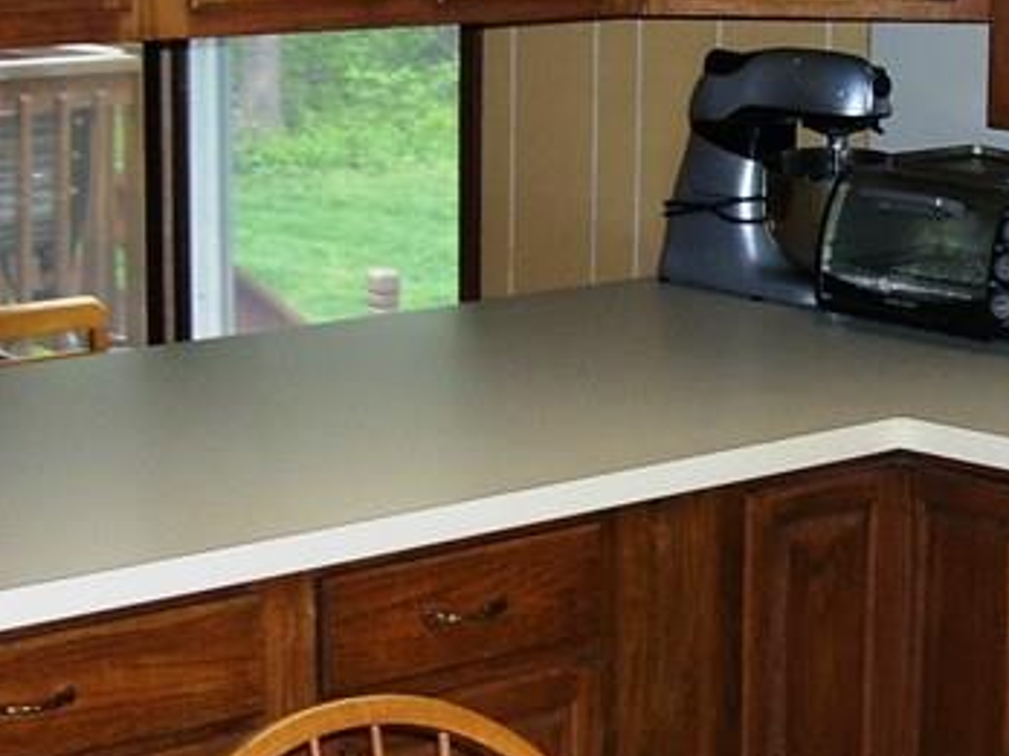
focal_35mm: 109
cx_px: 763
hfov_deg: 17.9
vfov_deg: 13.6
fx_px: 3177
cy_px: 313
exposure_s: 1/60
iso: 80
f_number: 2.7
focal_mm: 6
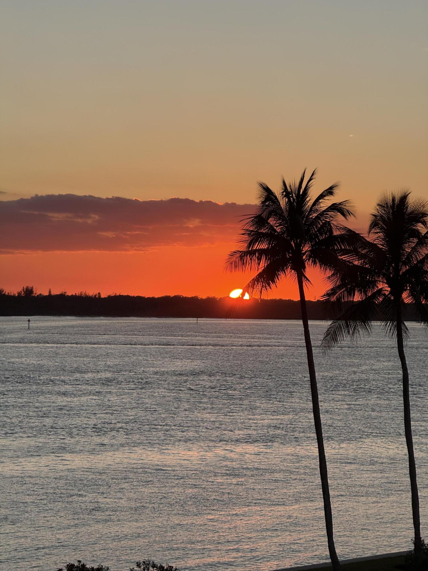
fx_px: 1978
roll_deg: -1.5
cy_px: 286
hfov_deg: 12.3
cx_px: 214
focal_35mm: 120
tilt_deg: +1.1
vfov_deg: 16.4
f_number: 2.8
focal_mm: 15.66
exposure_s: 1/632
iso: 64
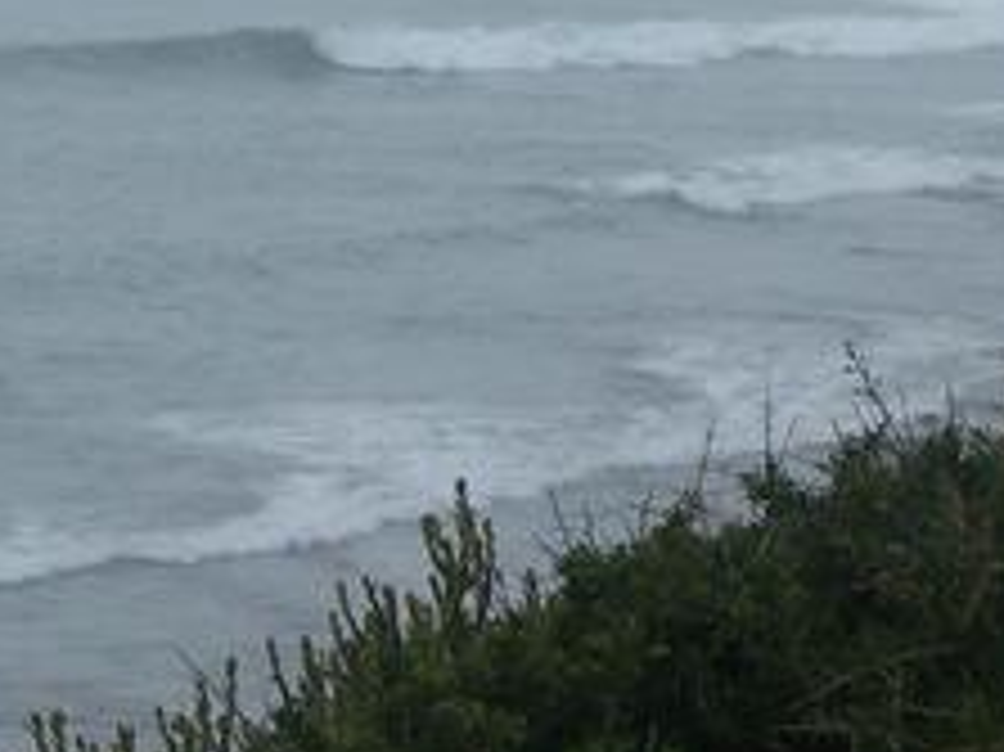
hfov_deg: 5.8
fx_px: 9914
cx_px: 646
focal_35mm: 342
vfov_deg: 4.3
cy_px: 14
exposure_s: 1/350
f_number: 3.2
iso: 80
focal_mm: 23.1
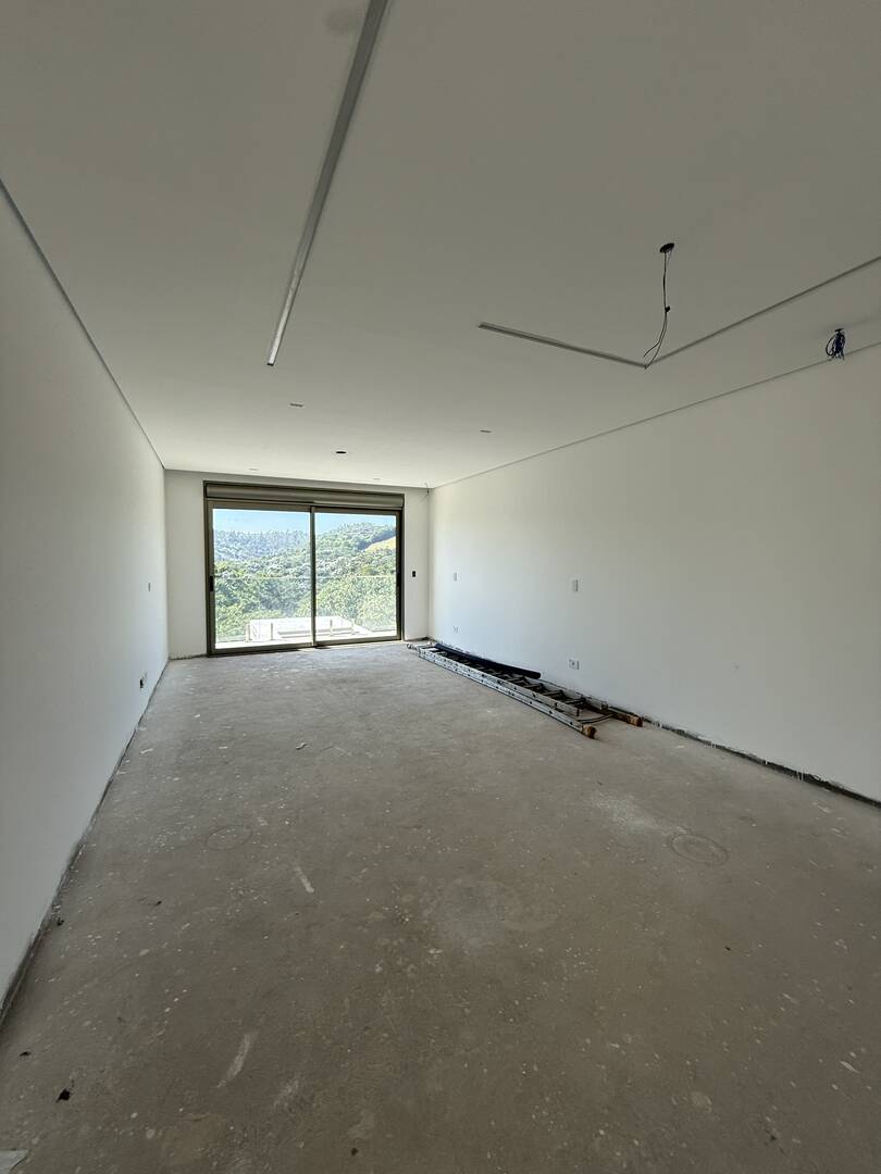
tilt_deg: -2.9
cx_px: 440
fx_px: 475
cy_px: 587
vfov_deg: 102.1
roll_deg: -2.3
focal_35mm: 14
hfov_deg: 85.7
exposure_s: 1/506
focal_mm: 2.22
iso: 64
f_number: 2.2
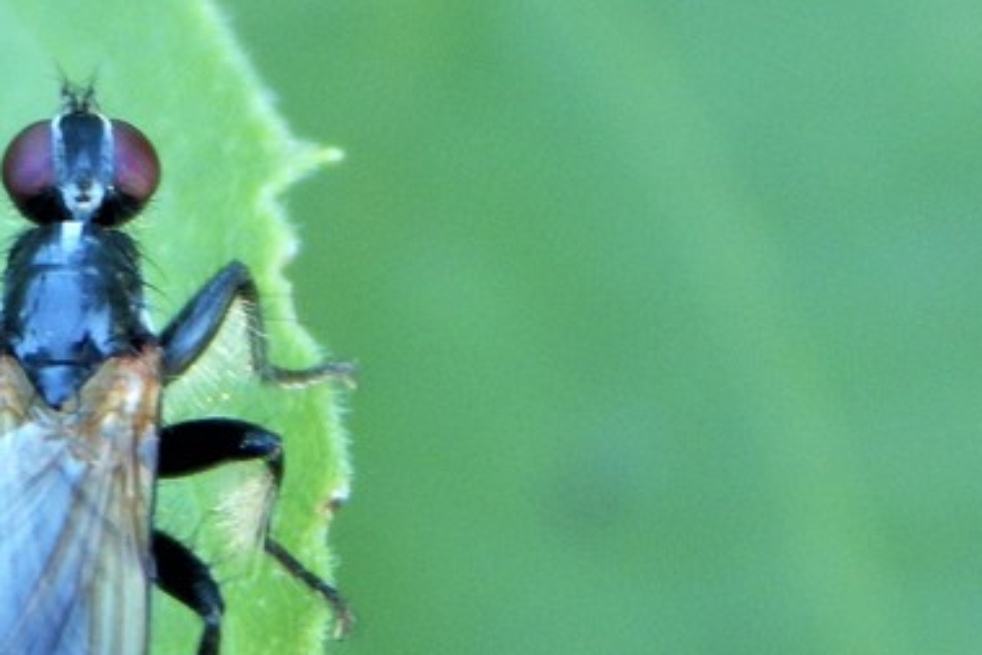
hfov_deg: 4.3
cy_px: 430
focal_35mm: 484
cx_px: -17
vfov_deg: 2.8
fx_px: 13207
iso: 250
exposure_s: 1/30
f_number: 5.4
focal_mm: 37.1
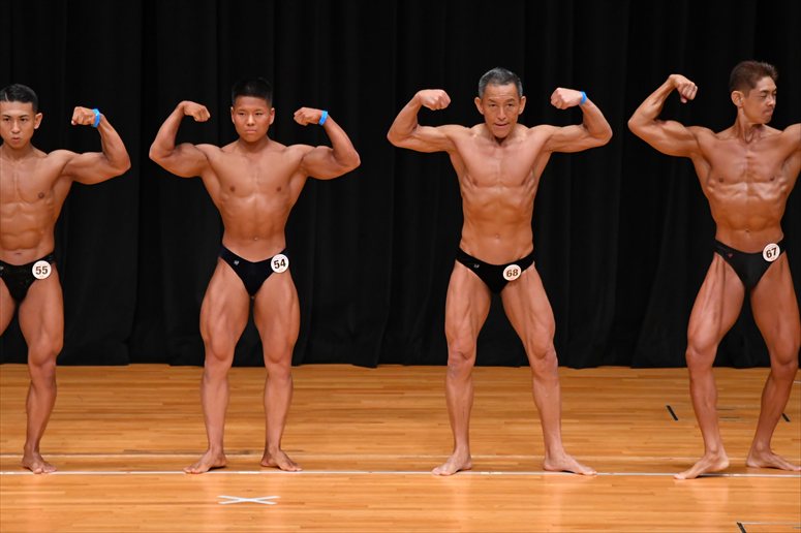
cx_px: 400
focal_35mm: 255
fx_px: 5671
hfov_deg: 8.1
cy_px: 266
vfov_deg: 5.4
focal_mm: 170
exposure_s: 1/400
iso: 3200
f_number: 5.6
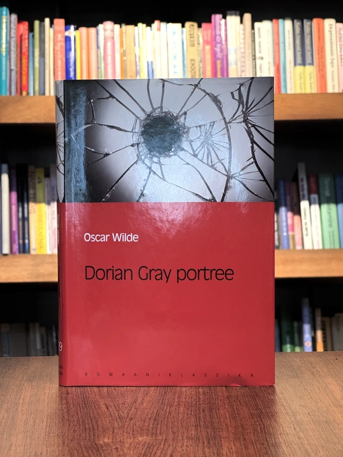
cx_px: 172
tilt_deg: -1.0
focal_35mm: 77
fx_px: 1017
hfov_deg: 19.1
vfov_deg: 25.3
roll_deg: +0.3
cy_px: 228
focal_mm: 9
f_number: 2.8
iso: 160
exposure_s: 1/50
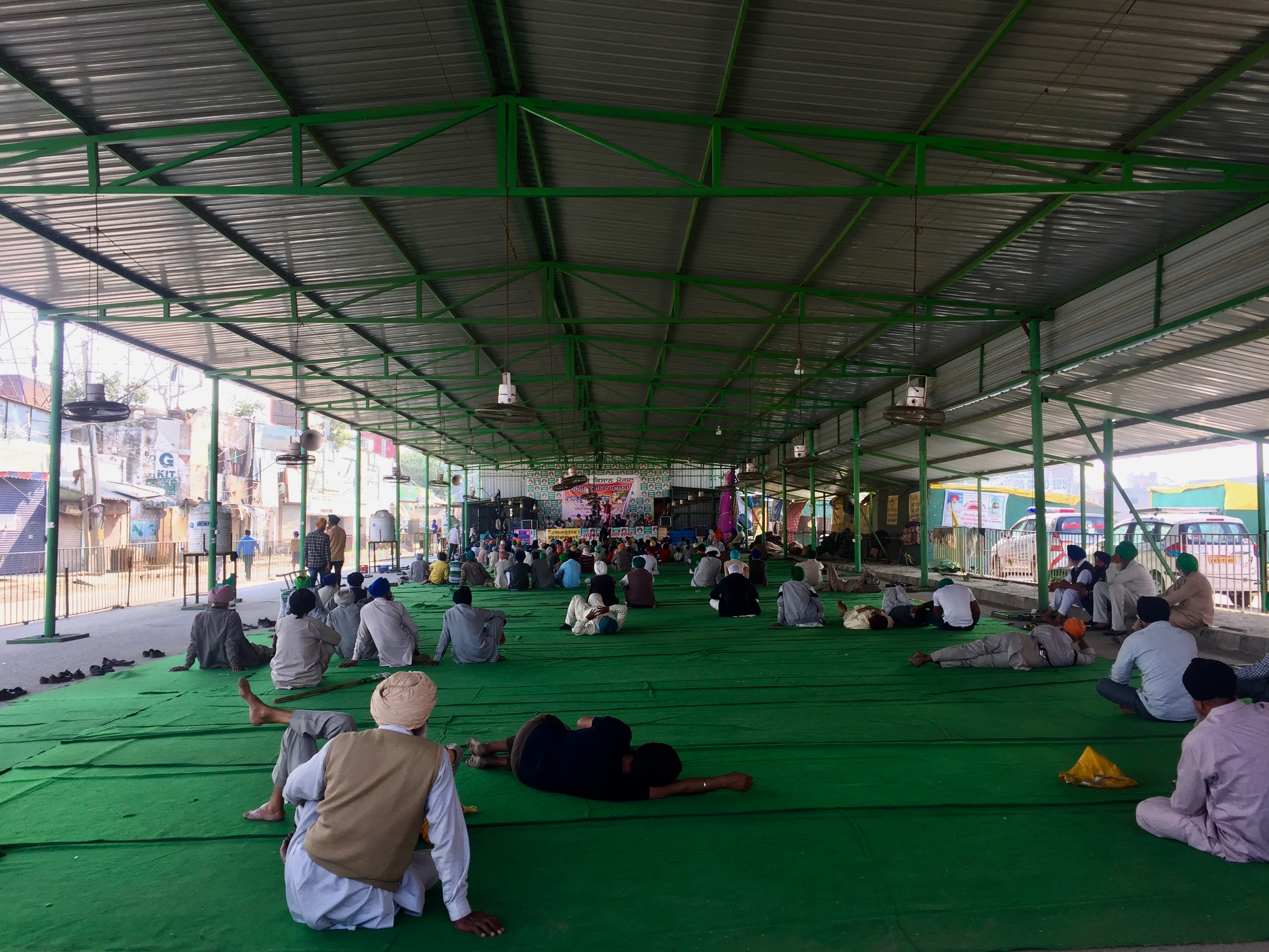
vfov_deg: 48.2
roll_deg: -0.6
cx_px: 634
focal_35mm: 29
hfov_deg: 61.7
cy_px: 476
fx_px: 1063
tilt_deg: +2.0
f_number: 2.2
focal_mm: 4.15
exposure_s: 1/109
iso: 32
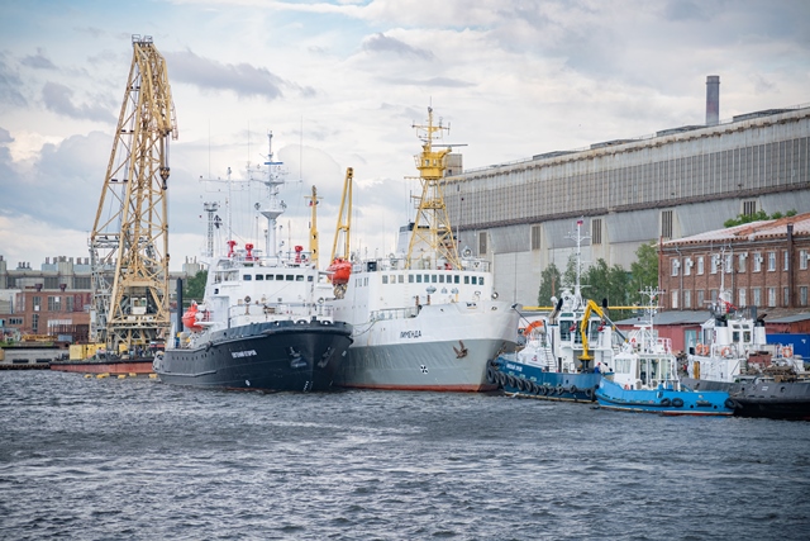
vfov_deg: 13.0
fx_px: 2363
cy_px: 270
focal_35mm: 105
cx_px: 405
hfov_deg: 19.5
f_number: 4.5
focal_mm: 105
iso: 100
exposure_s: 1/320
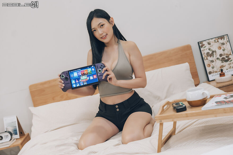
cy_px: 78
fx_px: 317
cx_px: 116
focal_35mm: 49
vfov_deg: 27.5
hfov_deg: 40.4
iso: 800
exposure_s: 1/125
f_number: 2.8
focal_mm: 49
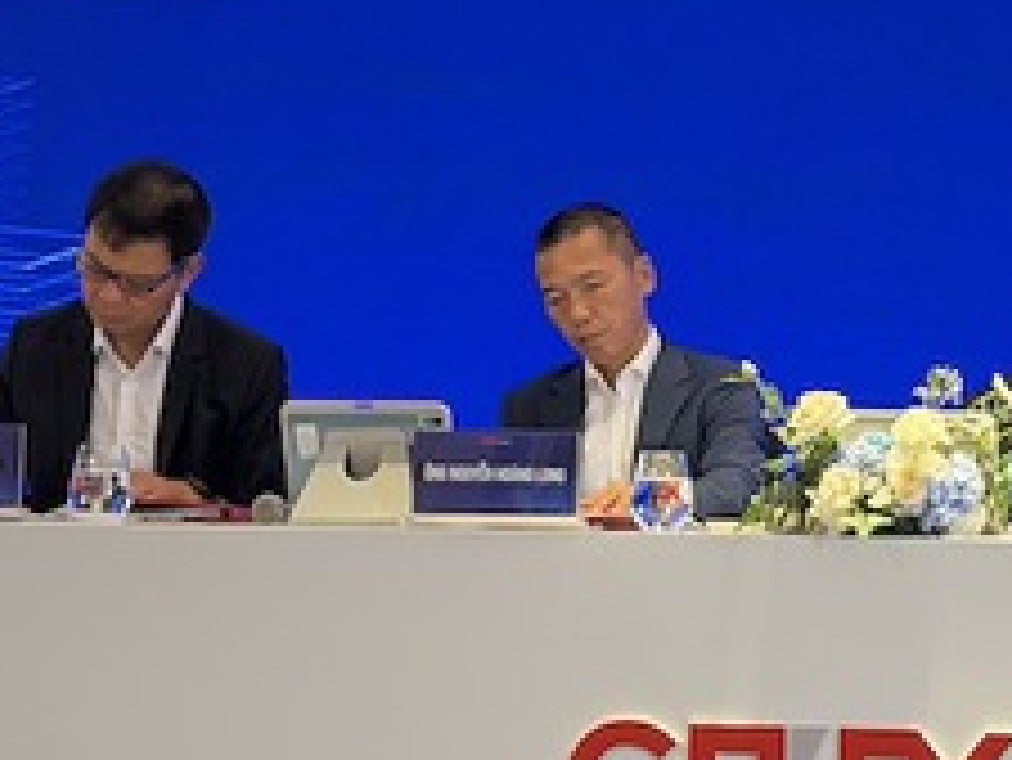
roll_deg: -1.0
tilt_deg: +5.2
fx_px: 4241
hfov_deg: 13.5
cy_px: 162
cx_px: 886
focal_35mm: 145
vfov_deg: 10.2
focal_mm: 6.76
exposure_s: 1/53
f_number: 1.78
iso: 250
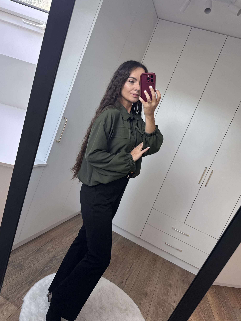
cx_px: 118
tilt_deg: -30.2
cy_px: 158
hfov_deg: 54.9
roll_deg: -20.5
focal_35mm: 25
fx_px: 232
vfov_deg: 69.4
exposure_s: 1/121
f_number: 1.78
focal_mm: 6.76
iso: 200
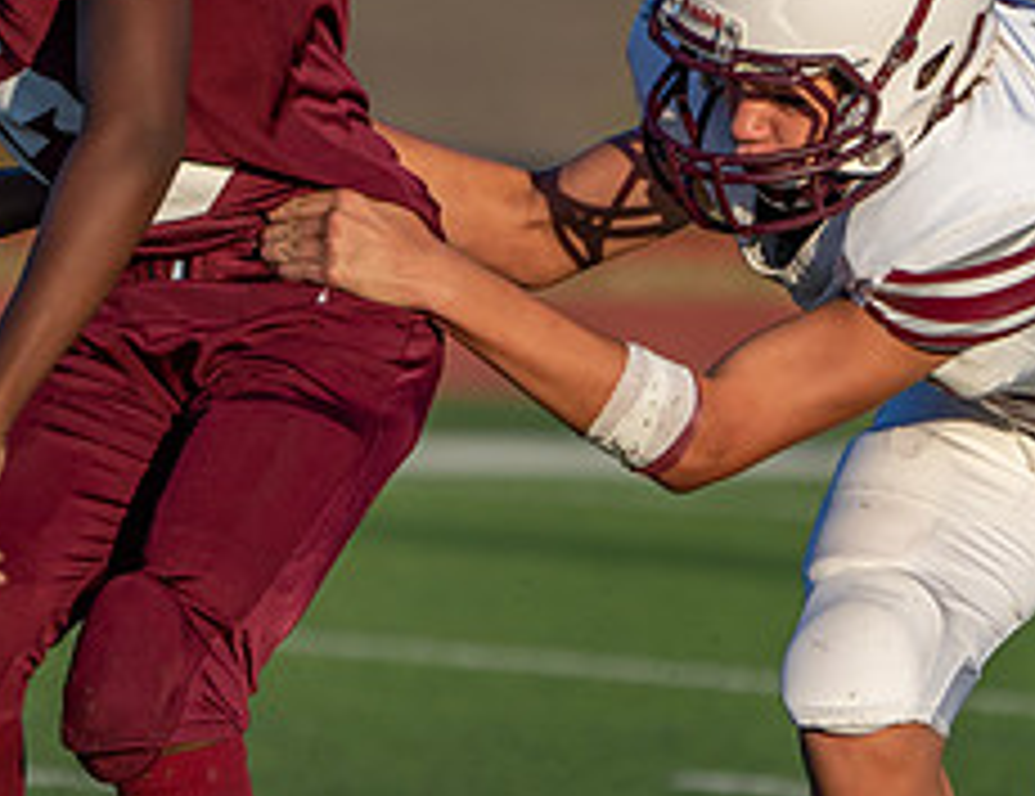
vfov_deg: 1.6
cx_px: 133
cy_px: 392
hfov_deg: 2.0
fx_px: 29277
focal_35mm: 970
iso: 160
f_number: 5.6
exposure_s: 1/1000
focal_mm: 306
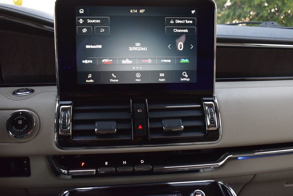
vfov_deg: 37.4
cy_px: 97
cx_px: 148
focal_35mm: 36
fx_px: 289
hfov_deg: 53.8
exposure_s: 1/15
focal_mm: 23
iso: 800
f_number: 6.3
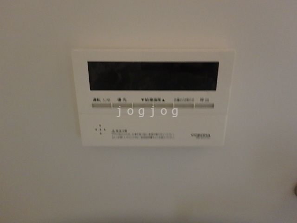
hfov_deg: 79.0
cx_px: 148
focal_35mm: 21
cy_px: 112
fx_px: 180
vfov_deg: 63.4
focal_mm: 3.7
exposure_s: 1/15
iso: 800
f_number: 3.5
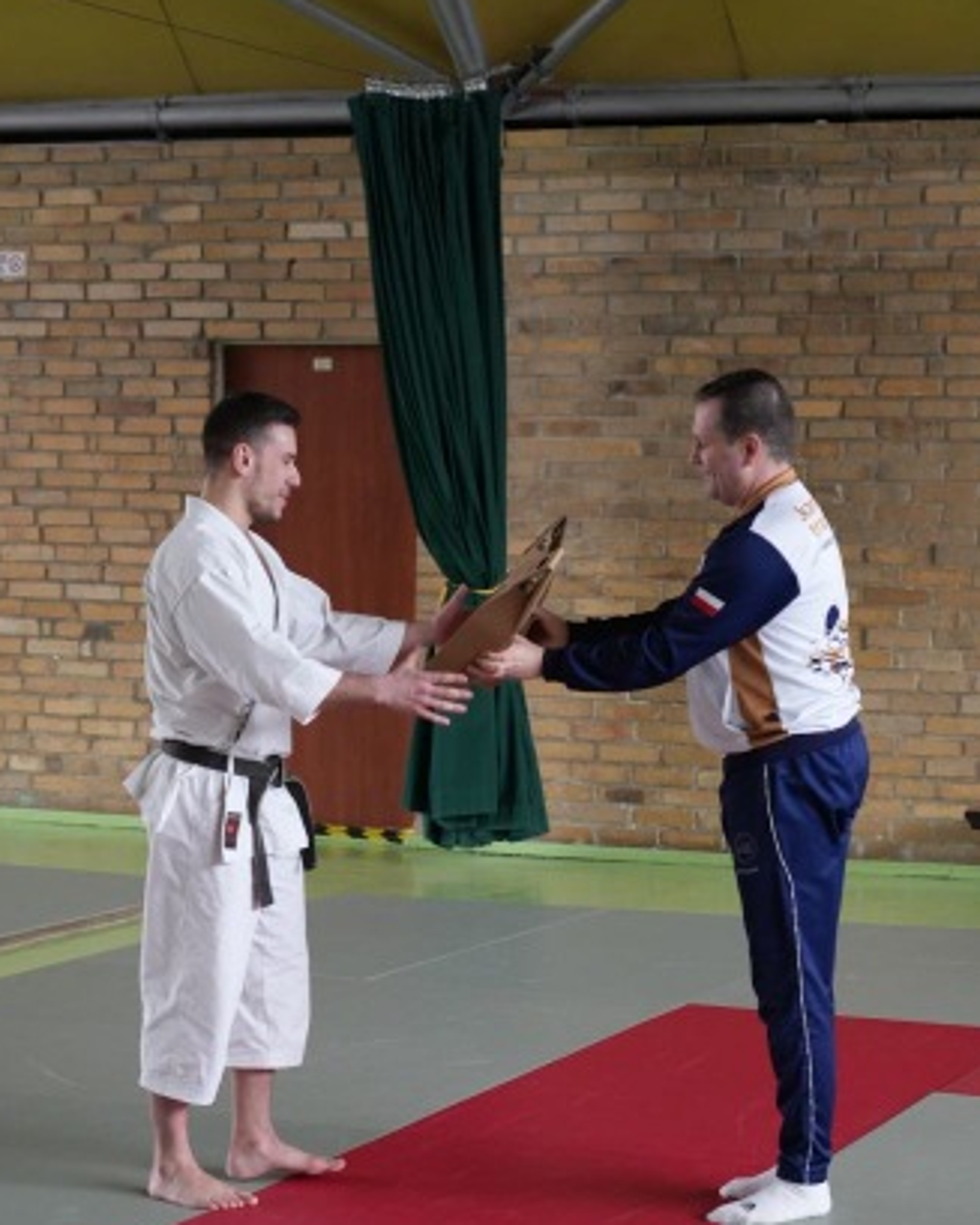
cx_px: 471
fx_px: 3446
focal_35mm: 95
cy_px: 821
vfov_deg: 20.1
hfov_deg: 16.2
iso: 4000
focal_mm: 69
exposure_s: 1/160
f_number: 4
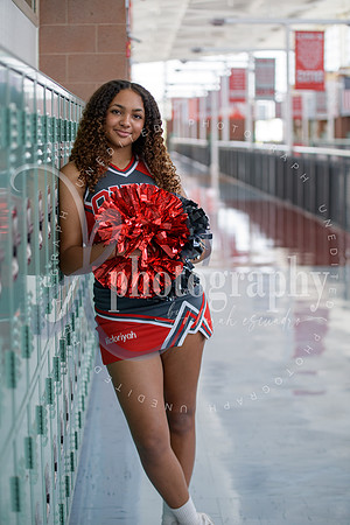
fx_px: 1021
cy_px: 262
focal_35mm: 70
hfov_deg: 19.5
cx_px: 175
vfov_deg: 28.8
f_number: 2.8
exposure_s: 1/125
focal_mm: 70
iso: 250
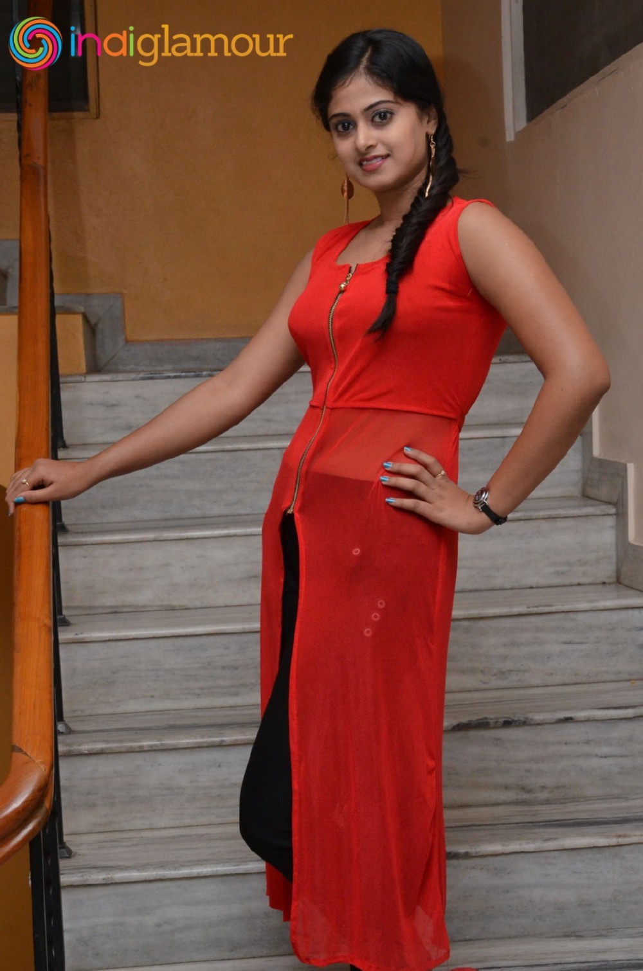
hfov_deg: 20.1
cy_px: 486
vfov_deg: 29.9
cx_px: 322
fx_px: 1817
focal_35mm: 68
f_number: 8
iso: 1600
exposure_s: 1/125
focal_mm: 45
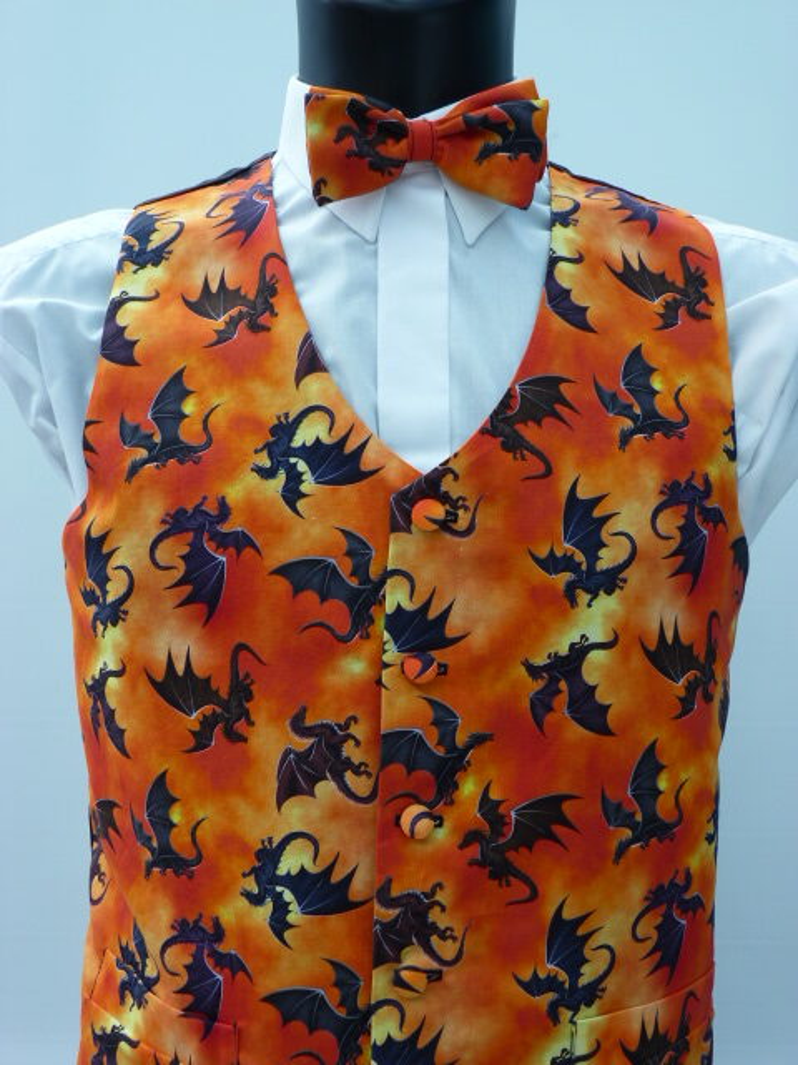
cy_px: 532
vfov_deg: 56.8
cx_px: 399
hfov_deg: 44.2
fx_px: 984
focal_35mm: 32
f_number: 3.2
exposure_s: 1/125
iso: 80
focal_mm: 5.8
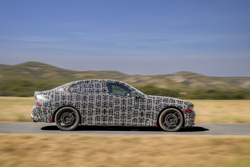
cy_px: 84
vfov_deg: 26.0
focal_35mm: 52
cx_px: 125
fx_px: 361
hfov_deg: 38.2
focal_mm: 52
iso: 40
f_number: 8
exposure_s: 1/40
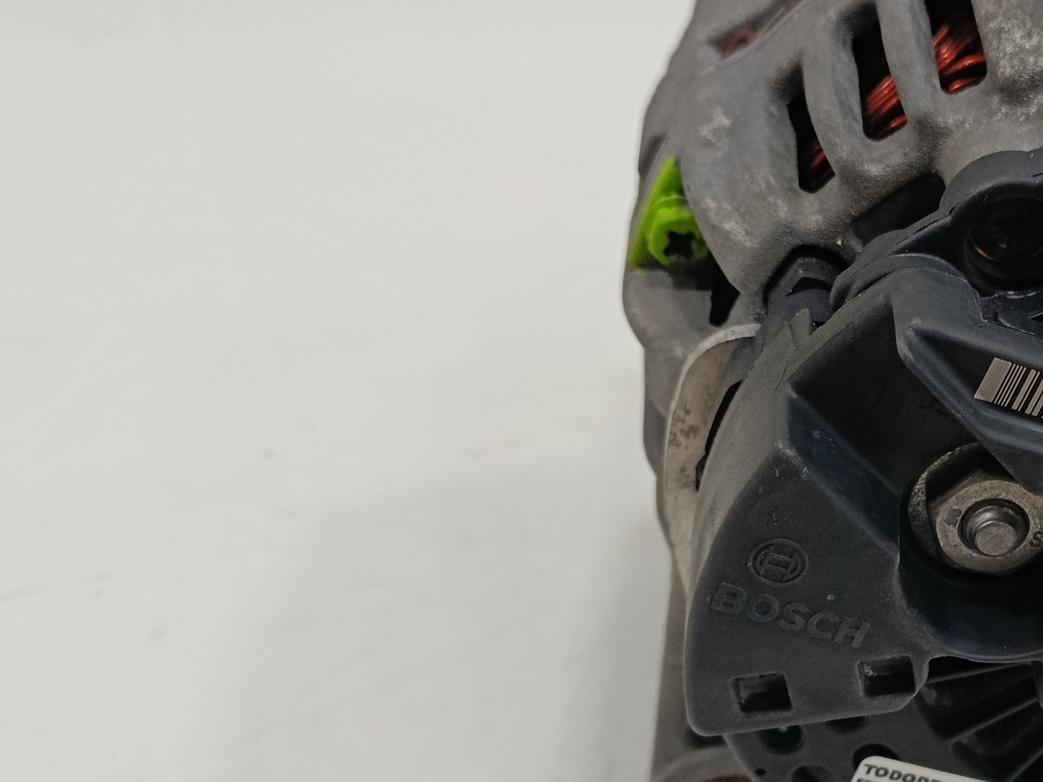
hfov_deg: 33.2
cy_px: 529
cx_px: 989
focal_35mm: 54
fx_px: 1627
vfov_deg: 26.9
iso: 1147
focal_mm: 5.24
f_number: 1.7
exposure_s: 1/100
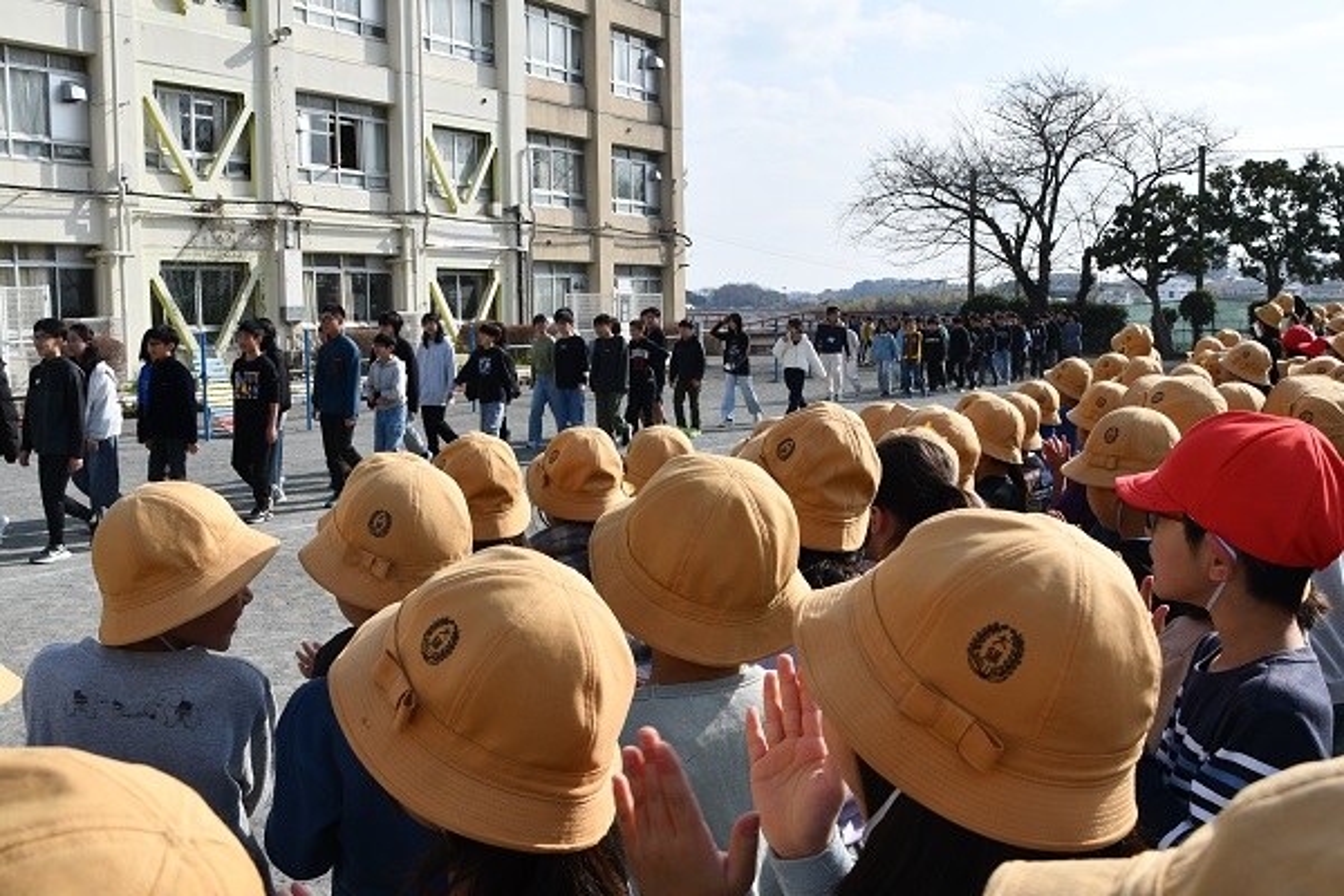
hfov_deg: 53.1
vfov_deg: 36.9
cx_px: 672
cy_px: 448
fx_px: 1344
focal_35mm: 36
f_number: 9
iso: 125
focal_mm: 18
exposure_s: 1/320
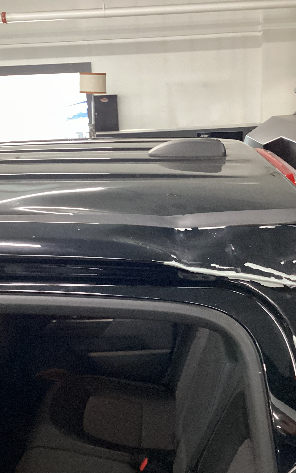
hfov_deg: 29.2
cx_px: 134
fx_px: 568
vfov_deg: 45.3
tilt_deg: -17.5
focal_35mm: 44
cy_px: 236
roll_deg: +3.0
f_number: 2.4
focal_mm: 3.3
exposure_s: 1/50
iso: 250
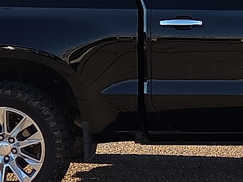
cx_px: 256
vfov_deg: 9.4
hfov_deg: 12.4
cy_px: 25
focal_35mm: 157
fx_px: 1102
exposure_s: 1/5000
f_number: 1.8
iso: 76
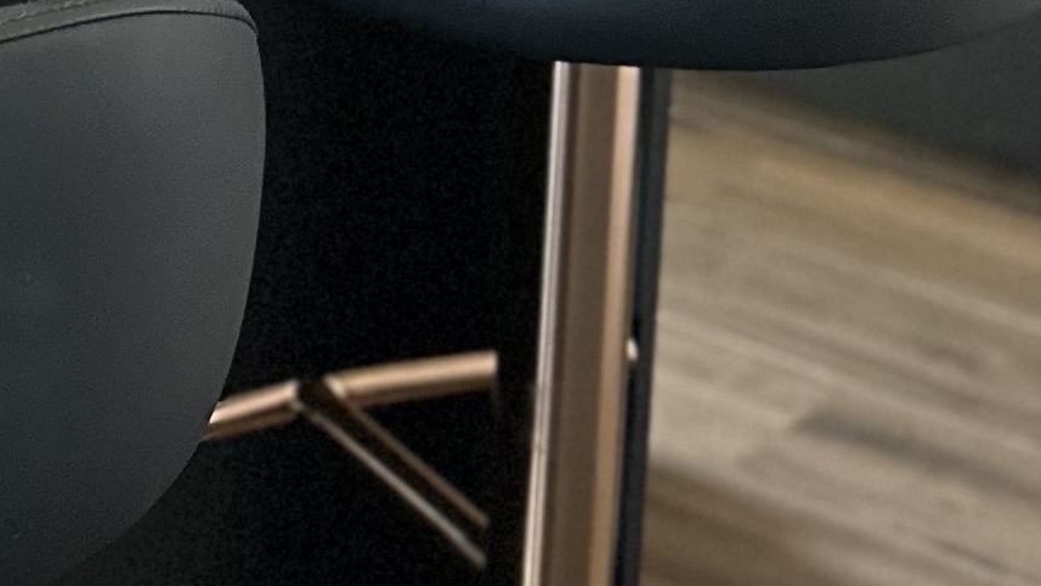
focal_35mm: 123
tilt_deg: -12.4
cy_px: -474
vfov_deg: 9.4
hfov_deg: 16.2
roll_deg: -0.1
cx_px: -439
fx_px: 3395
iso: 1000
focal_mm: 6.86
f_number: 1.78
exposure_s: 1/42
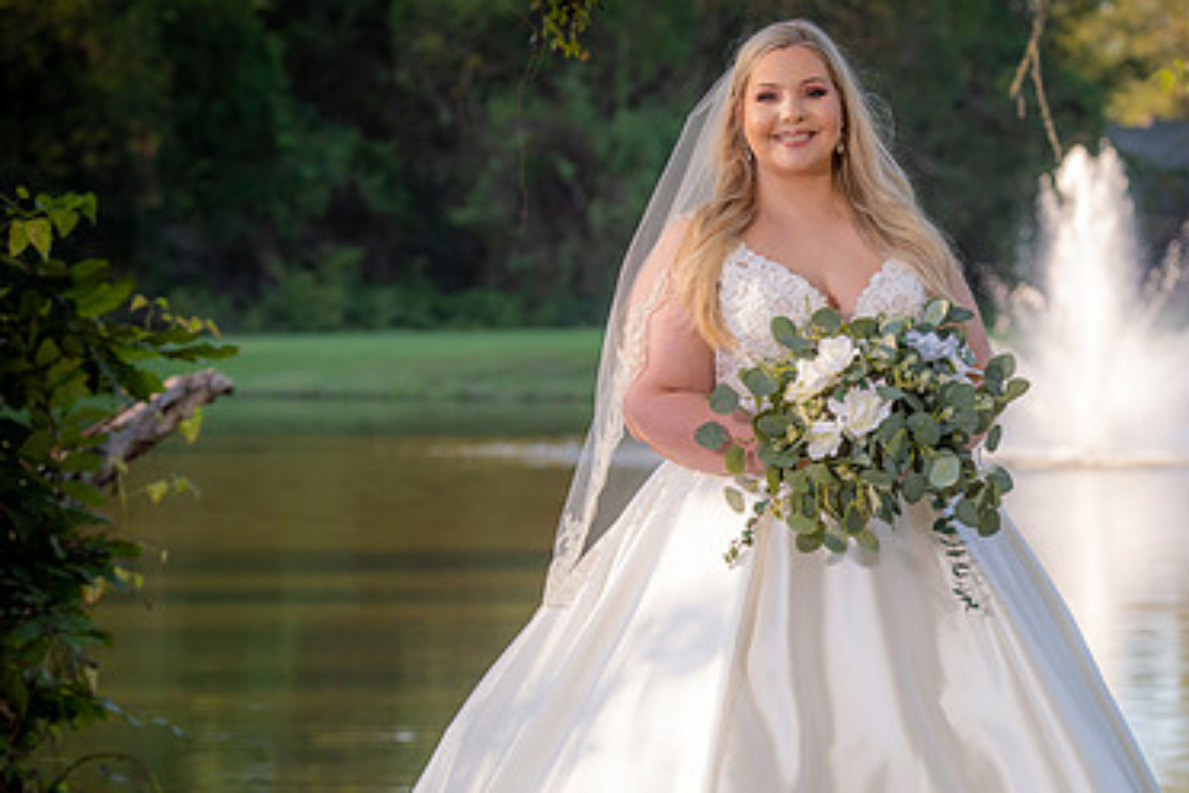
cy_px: 550
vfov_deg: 8.6
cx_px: 866
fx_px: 5251
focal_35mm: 159
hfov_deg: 12.9
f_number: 5
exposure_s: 1/160
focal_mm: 102
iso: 125
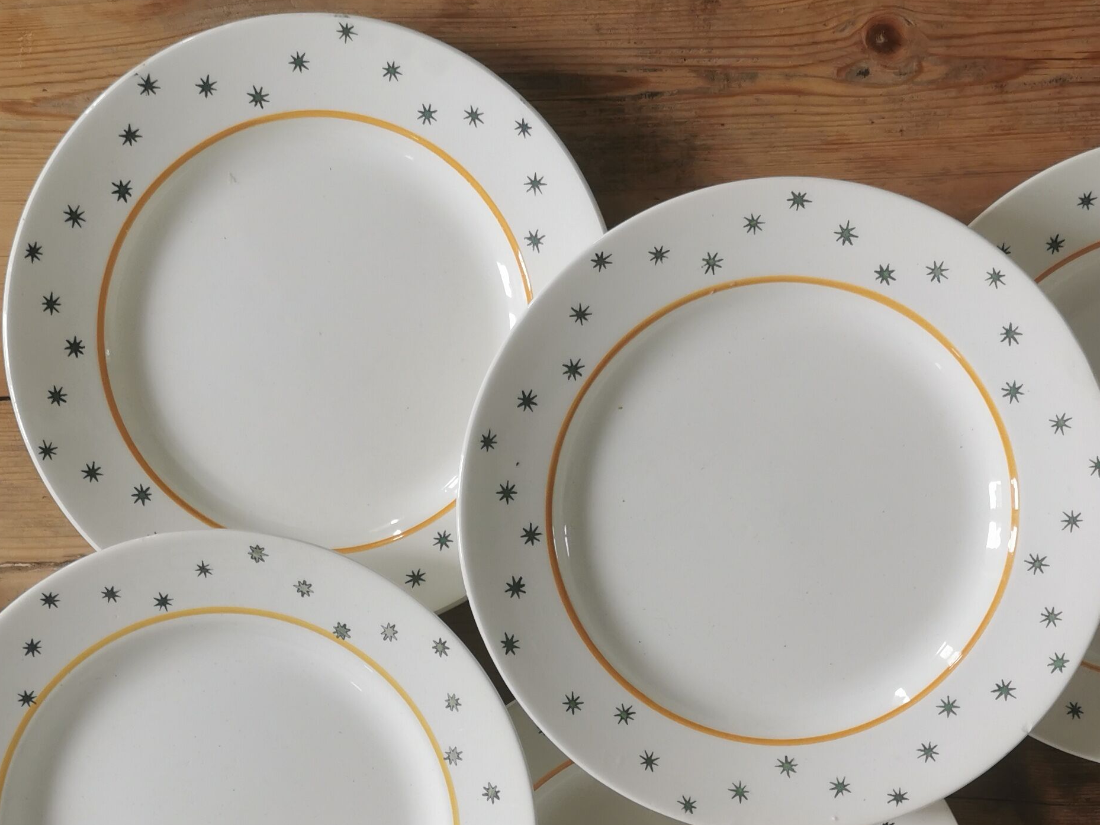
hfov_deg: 36.1
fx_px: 1684
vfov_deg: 27.1
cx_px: 504
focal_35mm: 53
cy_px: 630
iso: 50
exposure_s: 1/100
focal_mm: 5.58
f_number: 1.8
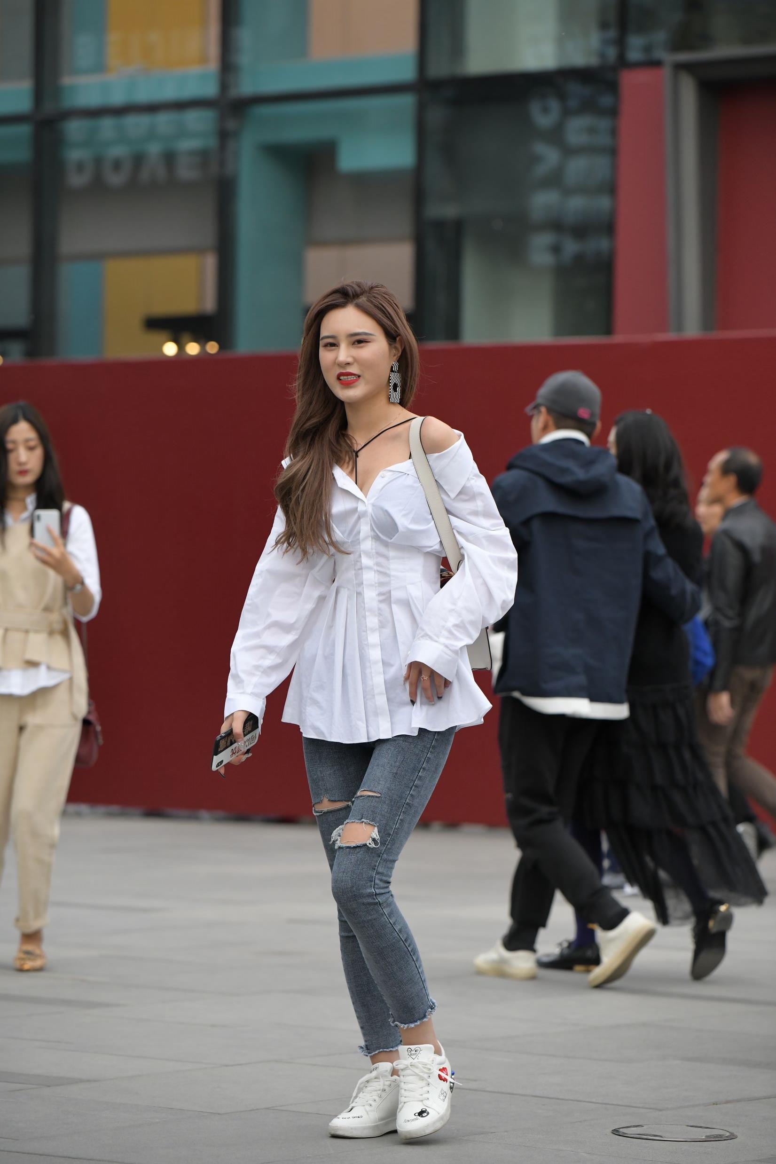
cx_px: 388
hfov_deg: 10.2
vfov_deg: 15.2
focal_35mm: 135
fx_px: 4364
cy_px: 582
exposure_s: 1/1250
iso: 1600
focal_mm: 135
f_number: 4
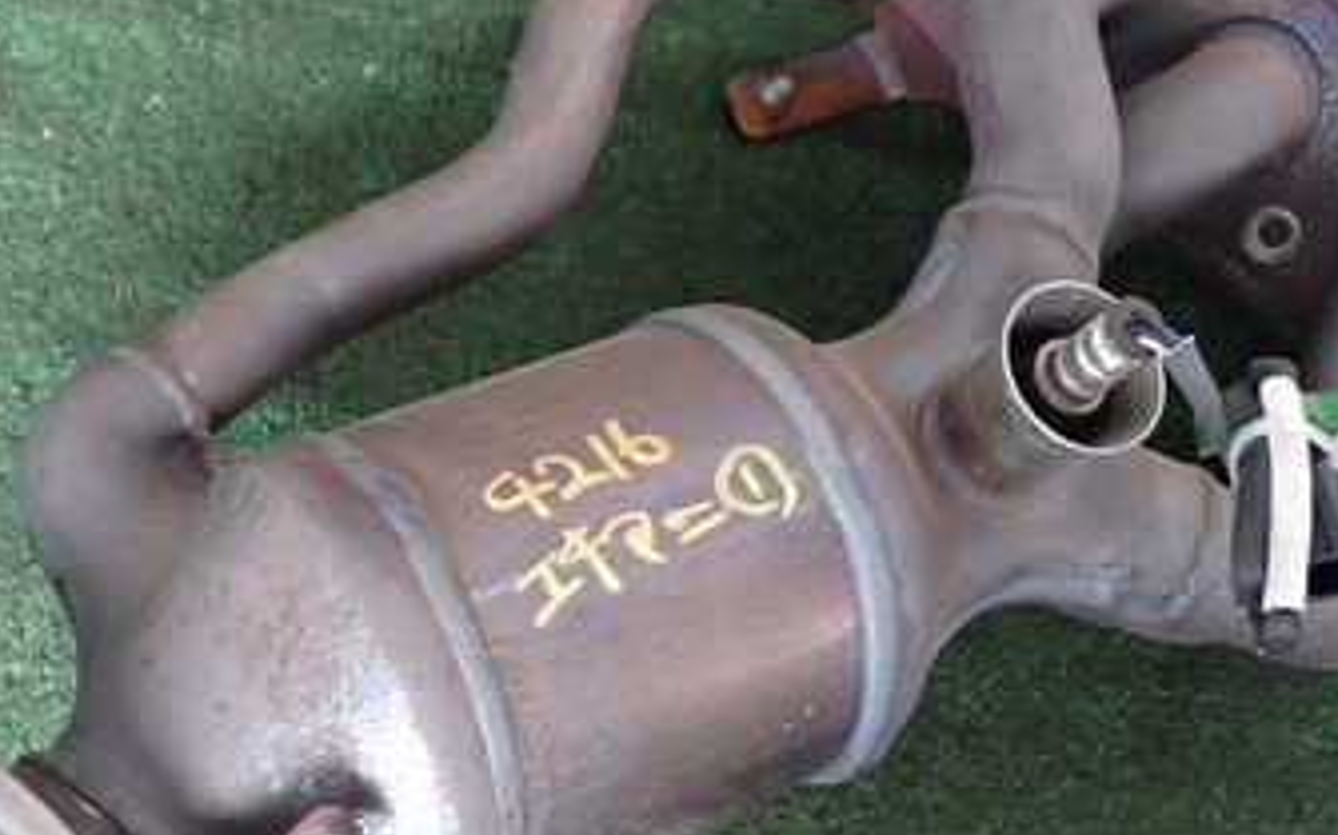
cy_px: 535
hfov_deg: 35.7
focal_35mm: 57
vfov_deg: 22.7
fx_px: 2077
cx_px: 667
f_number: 2.3
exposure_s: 1/30
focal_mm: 5.4
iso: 400
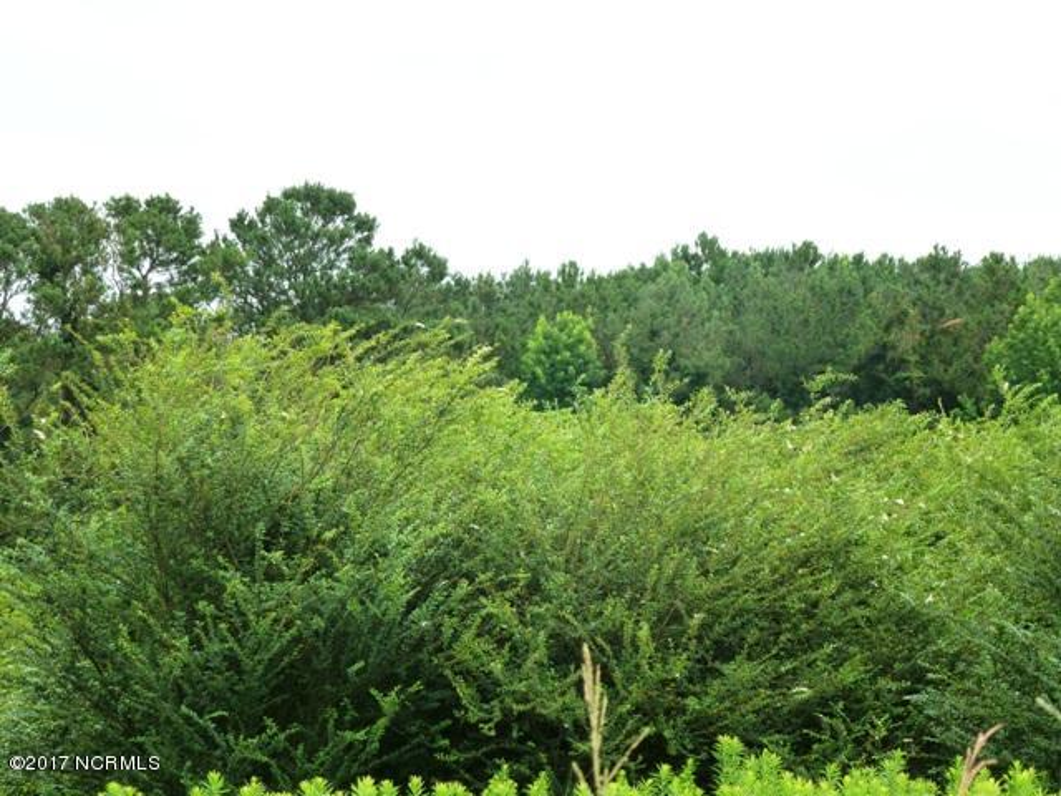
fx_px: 4751
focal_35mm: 155
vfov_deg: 9.6
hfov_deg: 12.7
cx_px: 530
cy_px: 398
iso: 160
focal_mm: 27.7
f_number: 5.3
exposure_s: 1/200
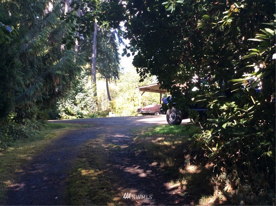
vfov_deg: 44.0
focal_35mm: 32
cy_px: 103
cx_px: 138
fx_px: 255
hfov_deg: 56.9
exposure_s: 1/120
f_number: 2.4
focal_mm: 3.3
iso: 40
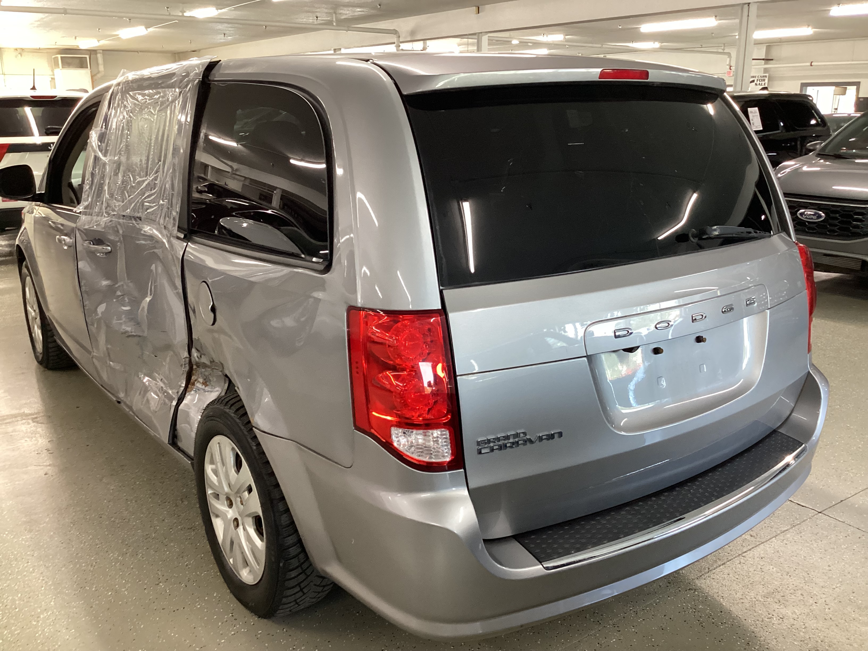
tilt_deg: -16.7
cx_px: 434
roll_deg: +0.2
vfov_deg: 45.4
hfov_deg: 58.4
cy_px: 326
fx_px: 777
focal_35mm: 31
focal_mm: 3.3
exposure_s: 1/60
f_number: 2.4
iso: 250
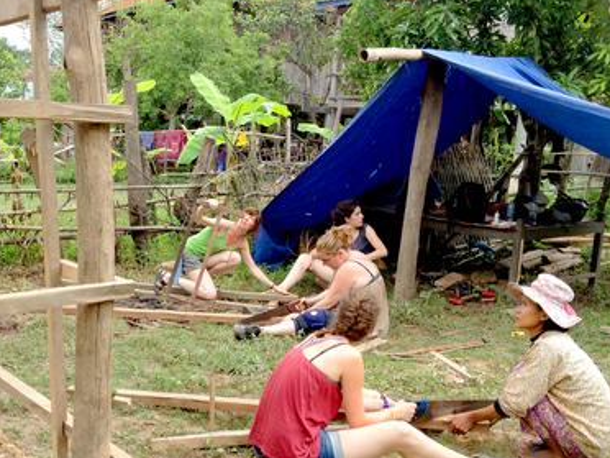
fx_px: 828
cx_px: 223
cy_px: 267
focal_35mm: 47
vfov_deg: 30.8
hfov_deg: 40.1
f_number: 2.4
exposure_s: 1/158
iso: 50
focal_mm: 4.28
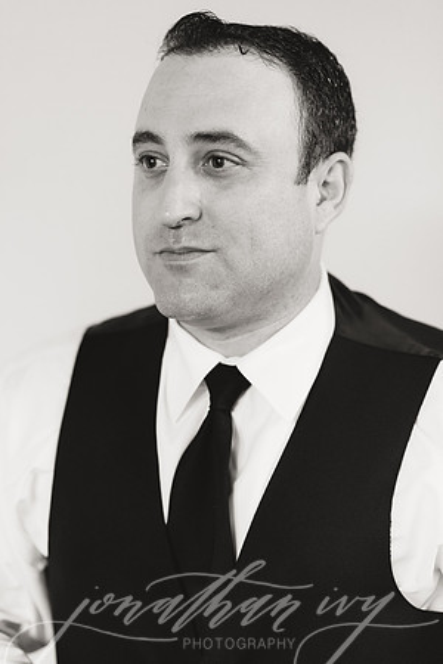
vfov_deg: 23.9
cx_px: 222
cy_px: 332
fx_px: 1569
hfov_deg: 16.1
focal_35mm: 85
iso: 1600
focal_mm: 85
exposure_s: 1/125
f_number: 2.2
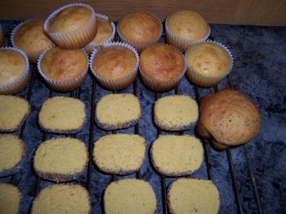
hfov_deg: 54.0
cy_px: 104
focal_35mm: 34
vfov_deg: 41.8
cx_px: 143
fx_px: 281
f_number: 2.8
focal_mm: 5.5
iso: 80
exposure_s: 1/60
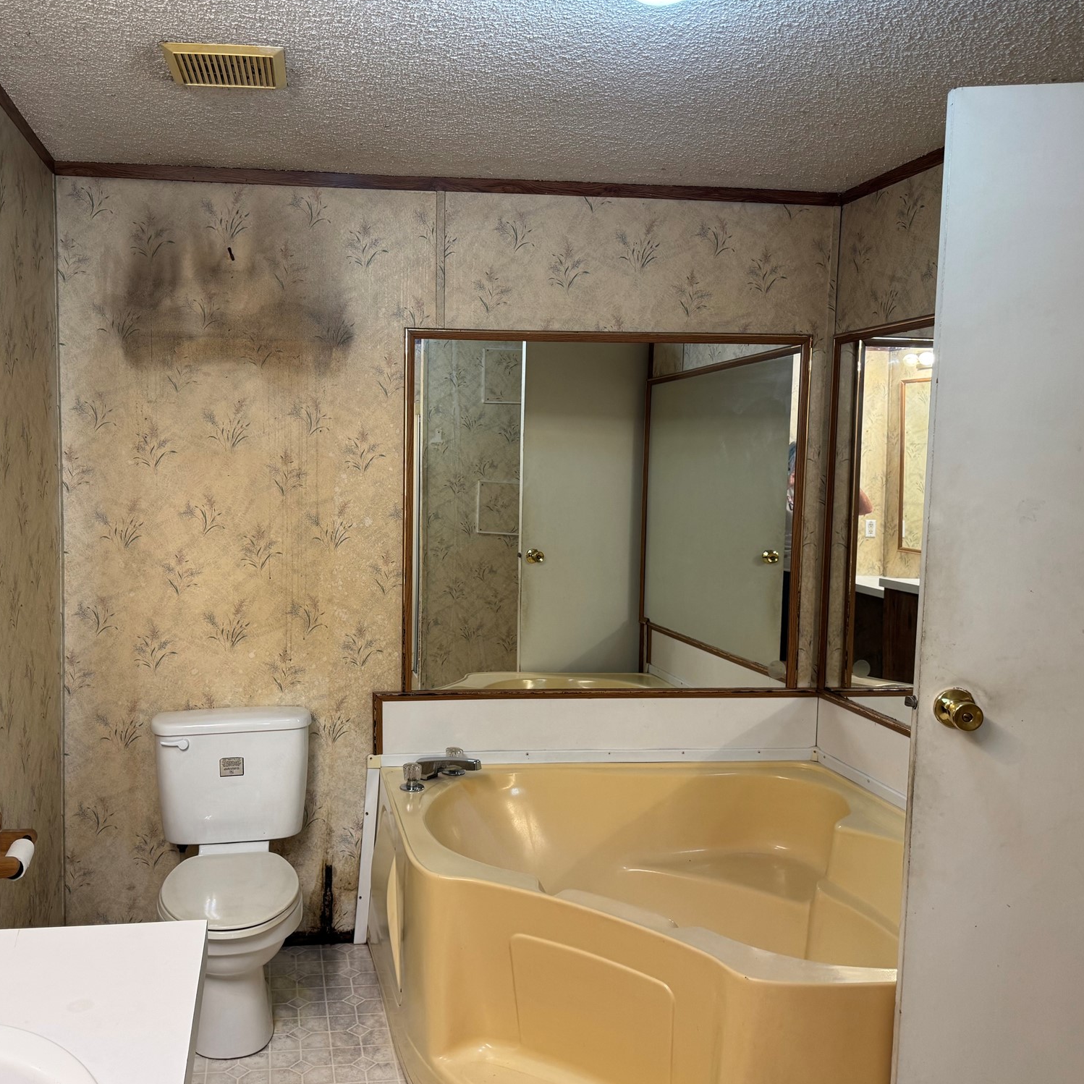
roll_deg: -1.1
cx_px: 396
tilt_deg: -6.0
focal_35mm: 29
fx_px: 1027
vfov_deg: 55.6
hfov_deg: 54.9
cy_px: 545
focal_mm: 6.76
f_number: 1.78
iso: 125
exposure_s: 1/60
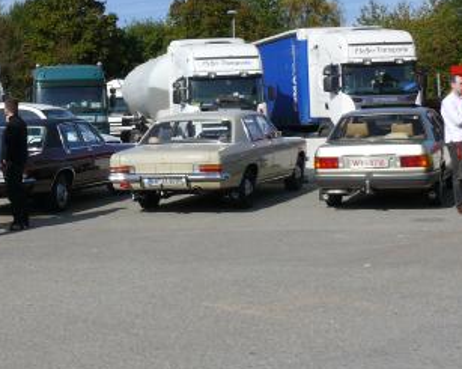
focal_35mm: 78
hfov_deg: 23.0
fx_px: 1066
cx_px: -51
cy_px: 97
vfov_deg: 19.5
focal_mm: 7.4
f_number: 7.1
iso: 100
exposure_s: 1/400
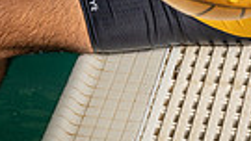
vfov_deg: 6.3
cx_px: 169
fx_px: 1212
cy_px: -208
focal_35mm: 182
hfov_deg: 11.8
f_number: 5.6
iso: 640
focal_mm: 52
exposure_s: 1/250
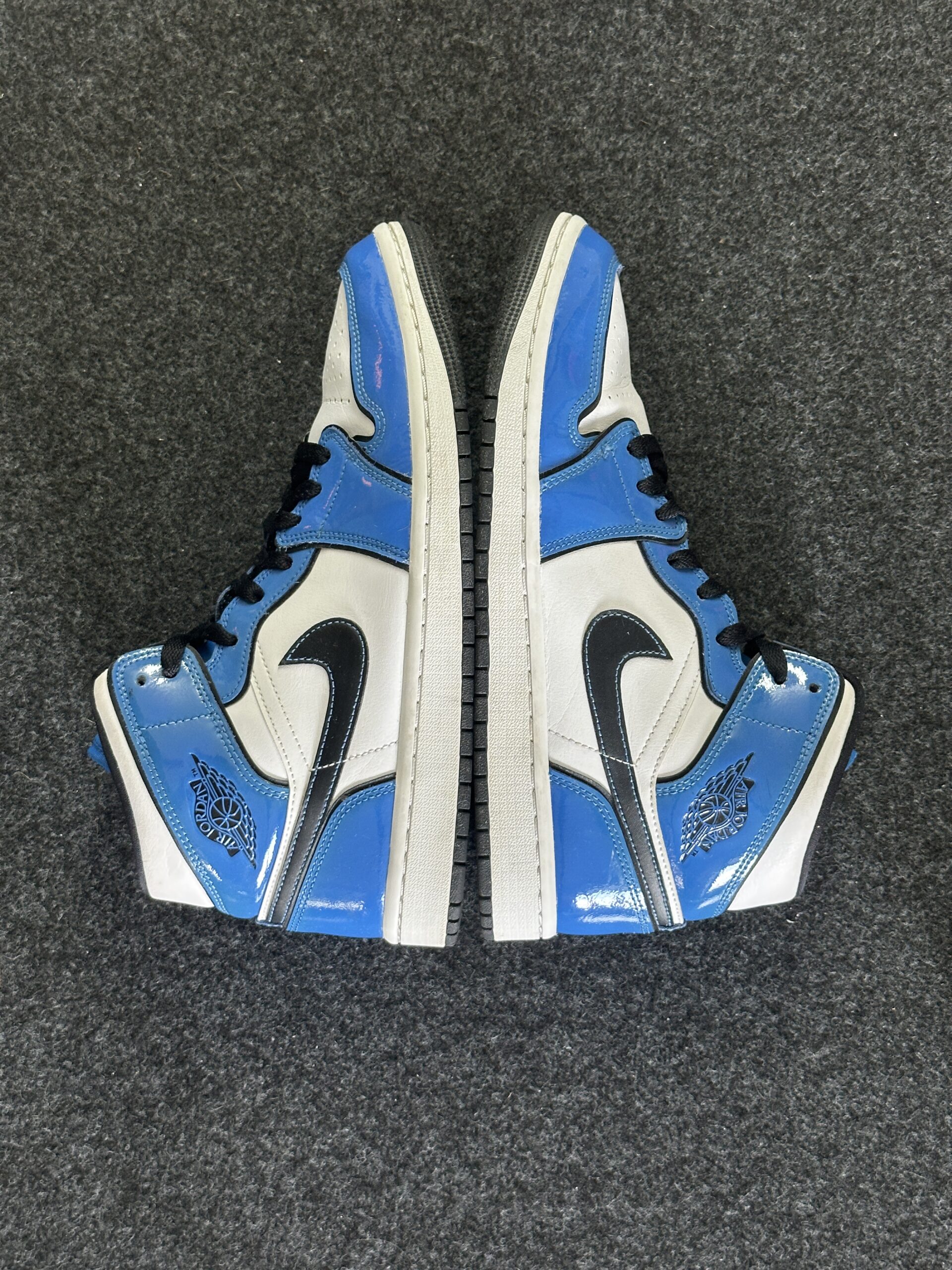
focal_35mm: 48
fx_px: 1760
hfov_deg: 30.3
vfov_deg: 39.7
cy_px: 635
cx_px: 476
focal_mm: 6.86
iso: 125
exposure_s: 1/50
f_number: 1.78
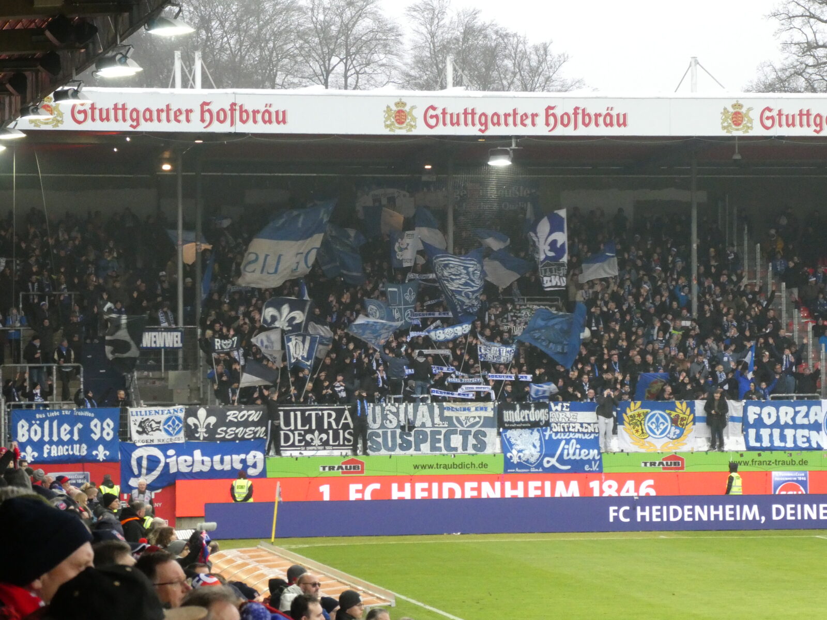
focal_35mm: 135
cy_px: 310
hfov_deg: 14.6
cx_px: 414
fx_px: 3225
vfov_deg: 11.0
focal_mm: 24.2
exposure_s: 1/80
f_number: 5.3
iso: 800
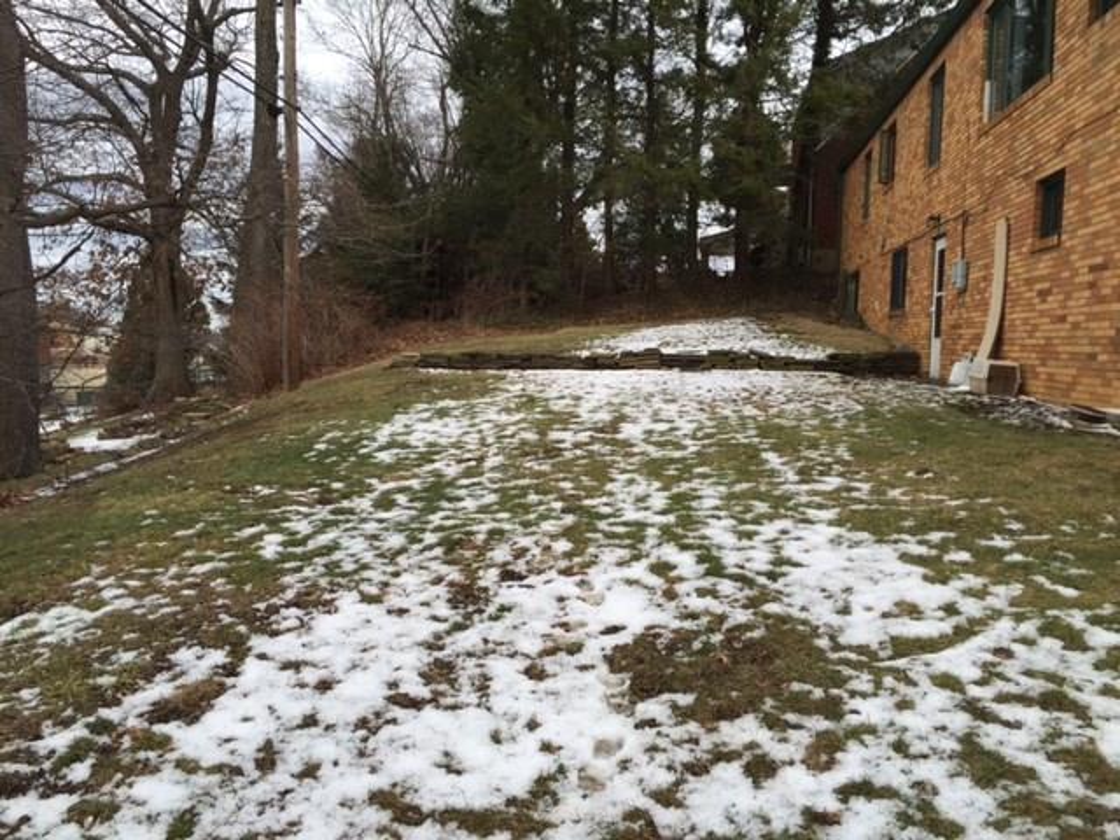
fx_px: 938
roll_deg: -2.1
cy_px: 420
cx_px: 560
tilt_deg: -3.5
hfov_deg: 61.7
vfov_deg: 48.2
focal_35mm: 29
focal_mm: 4.15
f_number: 2.2
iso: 32
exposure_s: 1/807
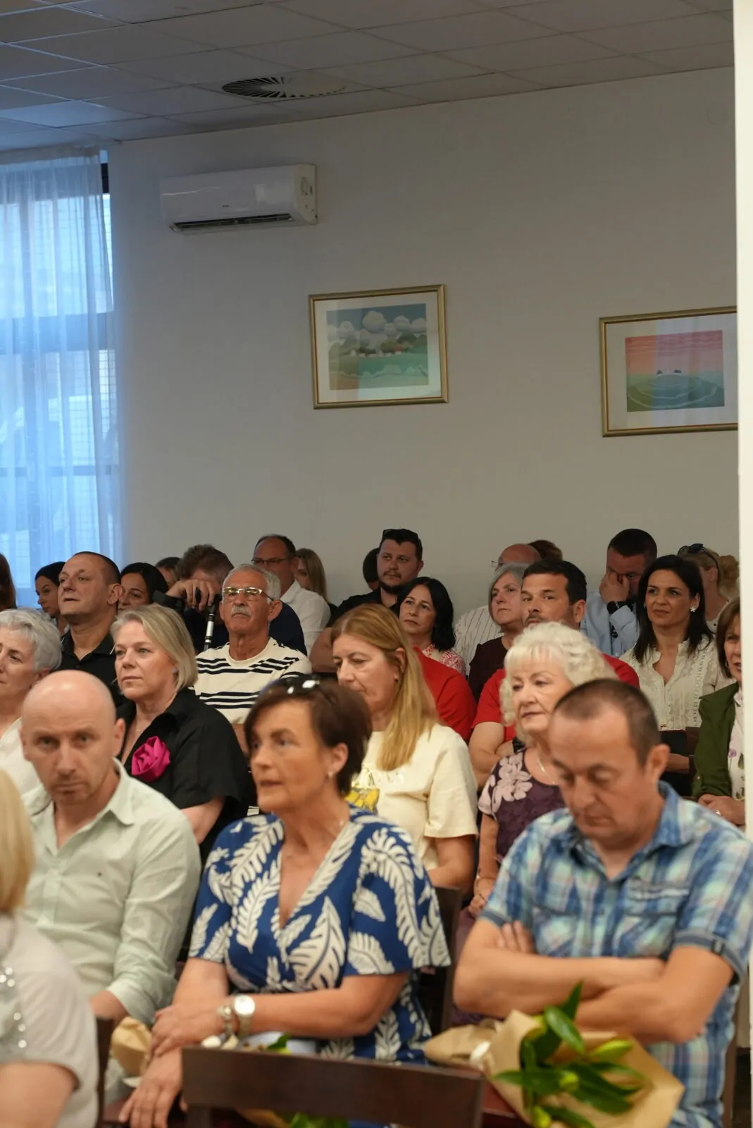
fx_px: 2193
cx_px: 376
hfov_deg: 19.5
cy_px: 564
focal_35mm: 70
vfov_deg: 28.8
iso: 1600
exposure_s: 1/160
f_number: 4
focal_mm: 70
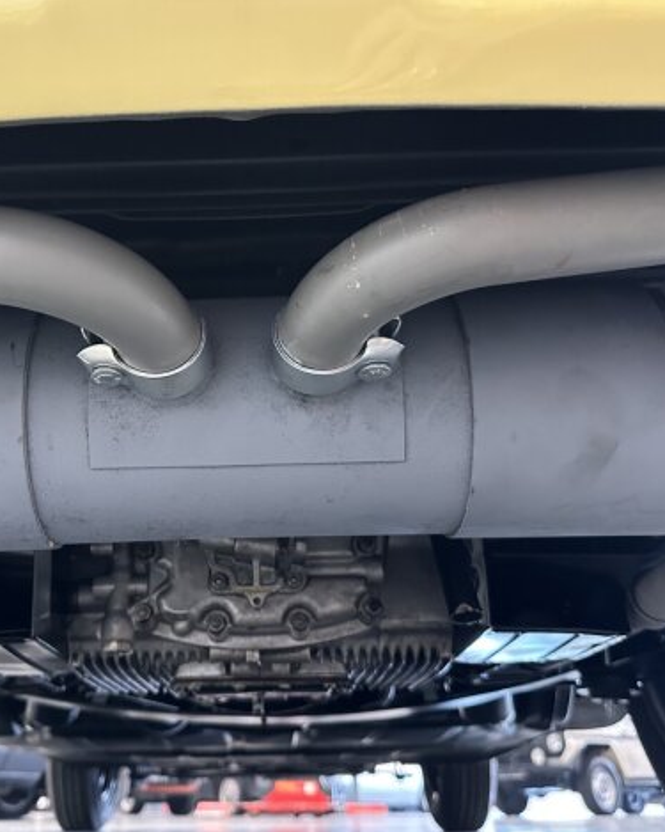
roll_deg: -0.4
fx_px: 788
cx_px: 246
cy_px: 422
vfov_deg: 55.7
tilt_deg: +24.4
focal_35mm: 32
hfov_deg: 45.4
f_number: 1.78
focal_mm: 6.86
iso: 800
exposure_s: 1/33
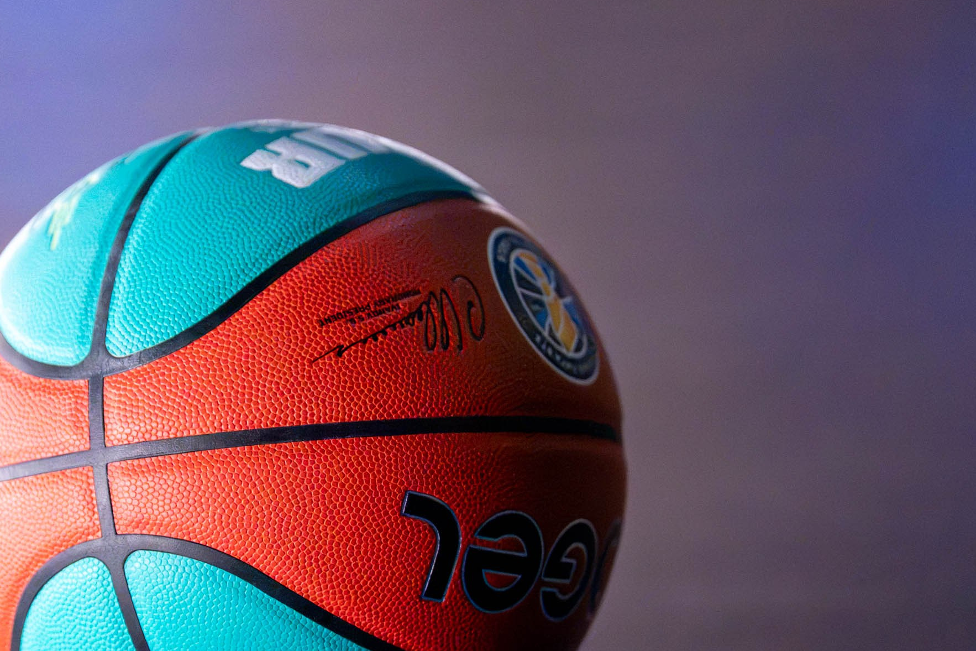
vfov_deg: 4.1
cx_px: 279
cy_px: 432
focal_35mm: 332
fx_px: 8999
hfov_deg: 6.2
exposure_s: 1/1000
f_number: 2.8
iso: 12800
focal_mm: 200
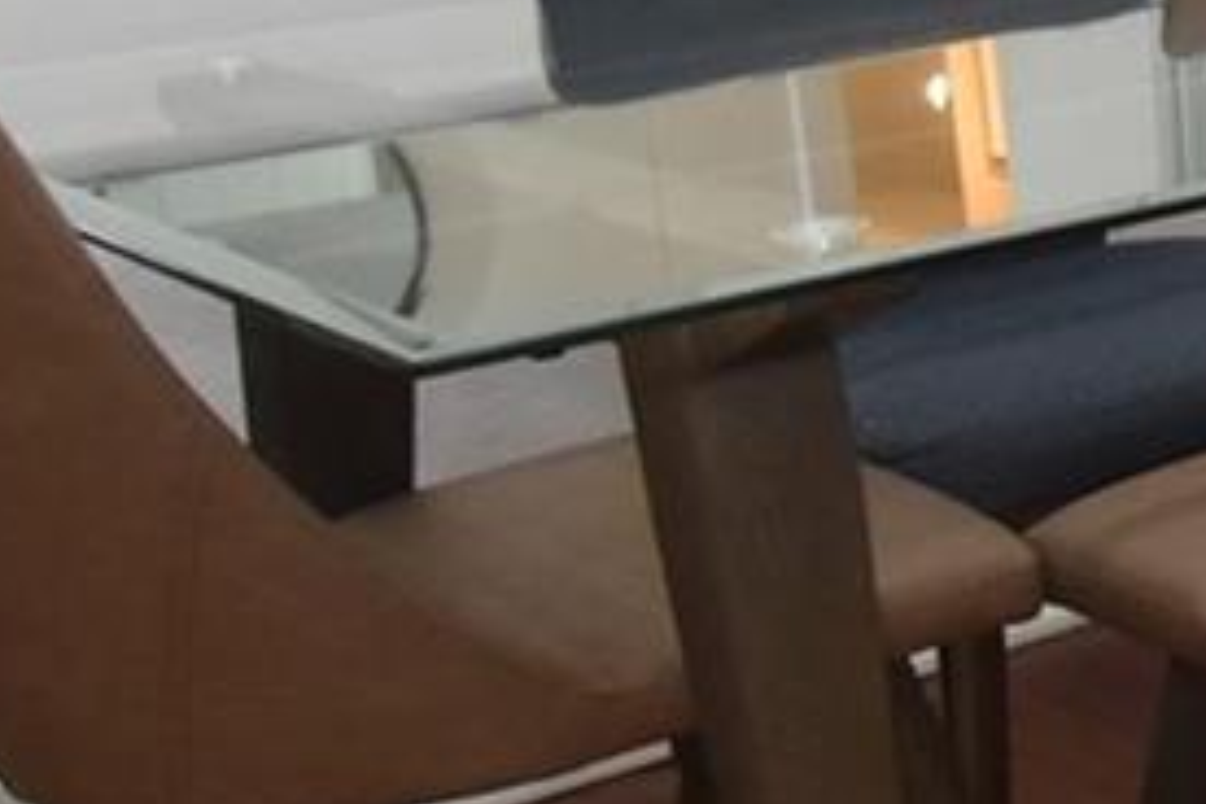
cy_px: -129
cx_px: 2604
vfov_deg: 15.2
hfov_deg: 16.2
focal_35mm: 87
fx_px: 2914
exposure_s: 1/60
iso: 1100
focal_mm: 10
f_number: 3.5
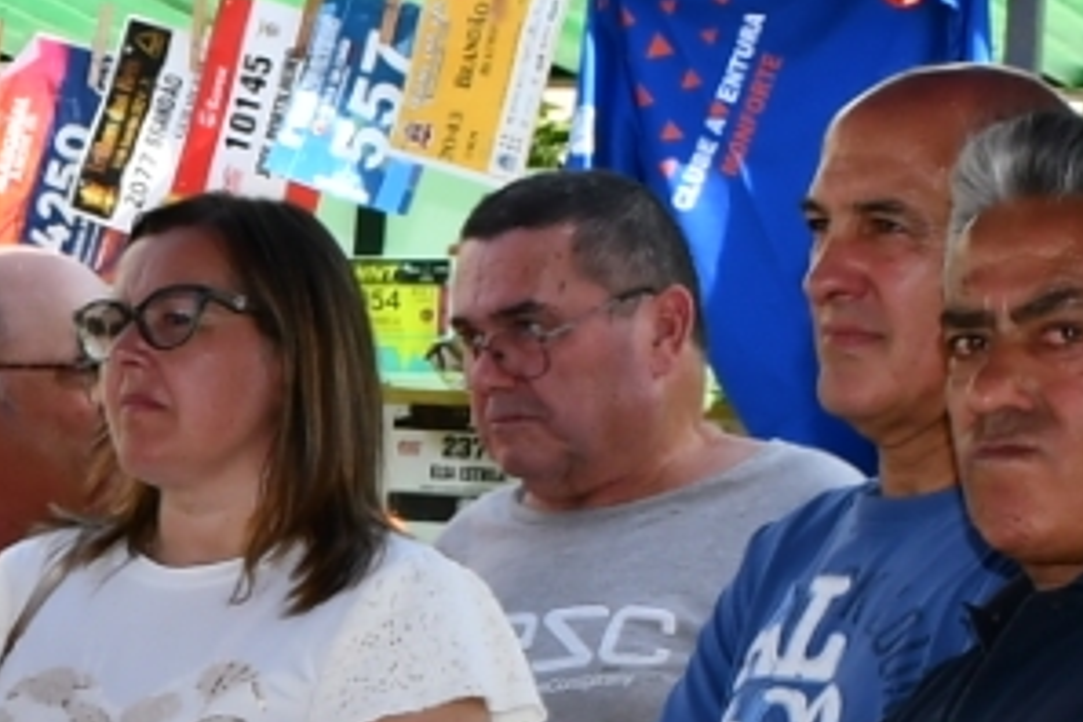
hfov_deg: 8.6
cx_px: -673
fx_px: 7009
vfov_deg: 5.9
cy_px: 881
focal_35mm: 233
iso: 200
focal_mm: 24
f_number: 7.1
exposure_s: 1/250
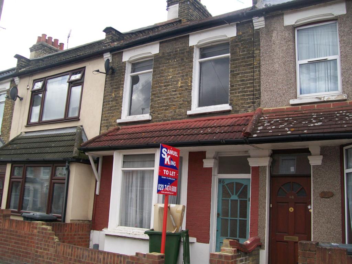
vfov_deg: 41.8
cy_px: 132
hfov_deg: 54.0
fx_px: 346
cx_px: 176
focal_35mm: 34
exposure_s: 1/400
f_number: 2.7
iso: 64
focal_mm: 6.1
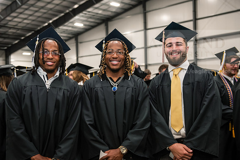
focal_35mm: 48
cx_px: 120
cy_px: 80
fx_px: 320
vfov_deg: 28.1
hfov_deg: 41.1
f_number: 3.5
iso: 2500
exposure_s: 1/200
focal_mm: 48
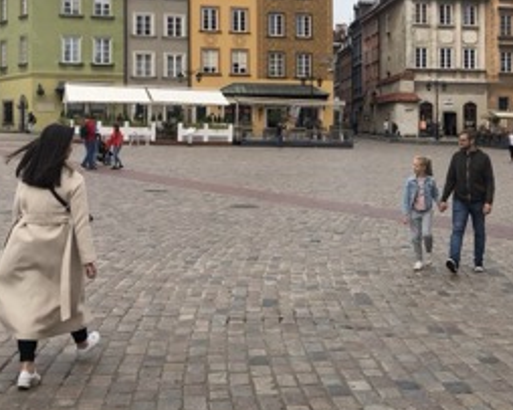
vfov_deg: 26.9
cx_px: 402
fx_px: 850
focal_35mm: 56
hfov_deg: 32.8
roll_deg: +1.6
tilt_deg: +2.1
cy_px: 119
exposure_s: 1/1499
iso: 20
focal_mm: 4
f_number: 1.8
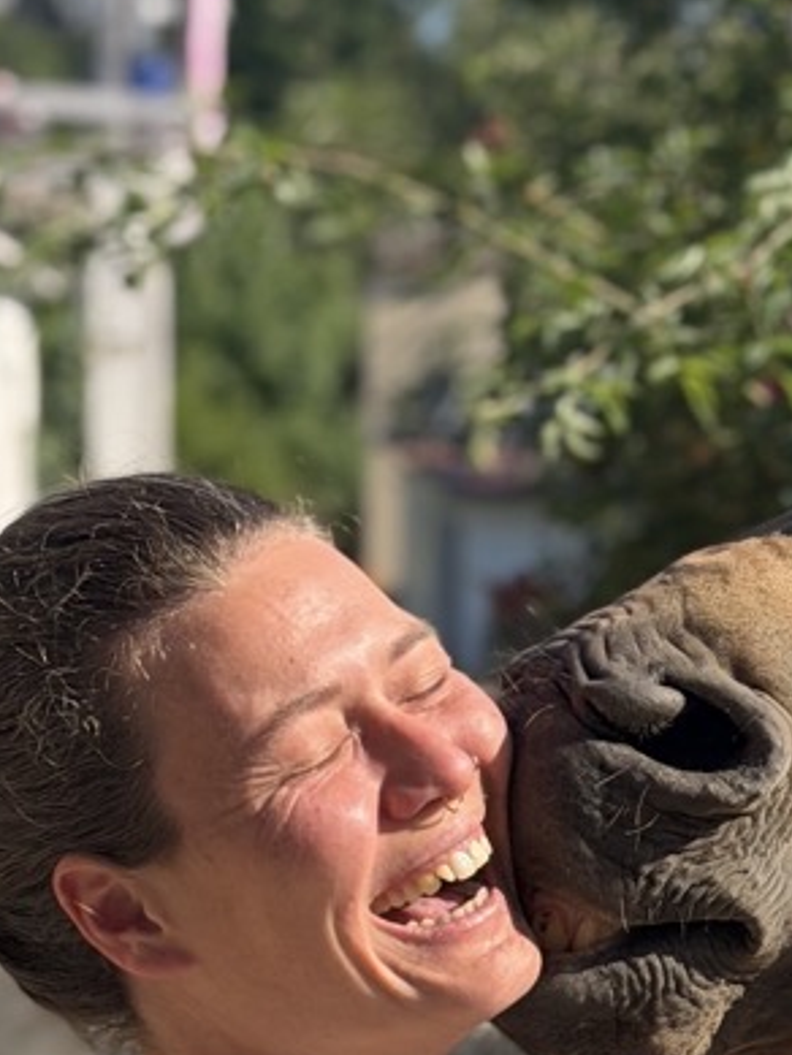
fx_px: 4512
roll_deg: -1.9
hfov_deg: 9.9
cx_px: 930
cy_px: 890
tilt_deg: -4.5
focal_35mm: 148
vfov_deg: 13.3
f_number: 1.78
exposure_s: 1/2976
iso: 64
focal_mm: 6.76
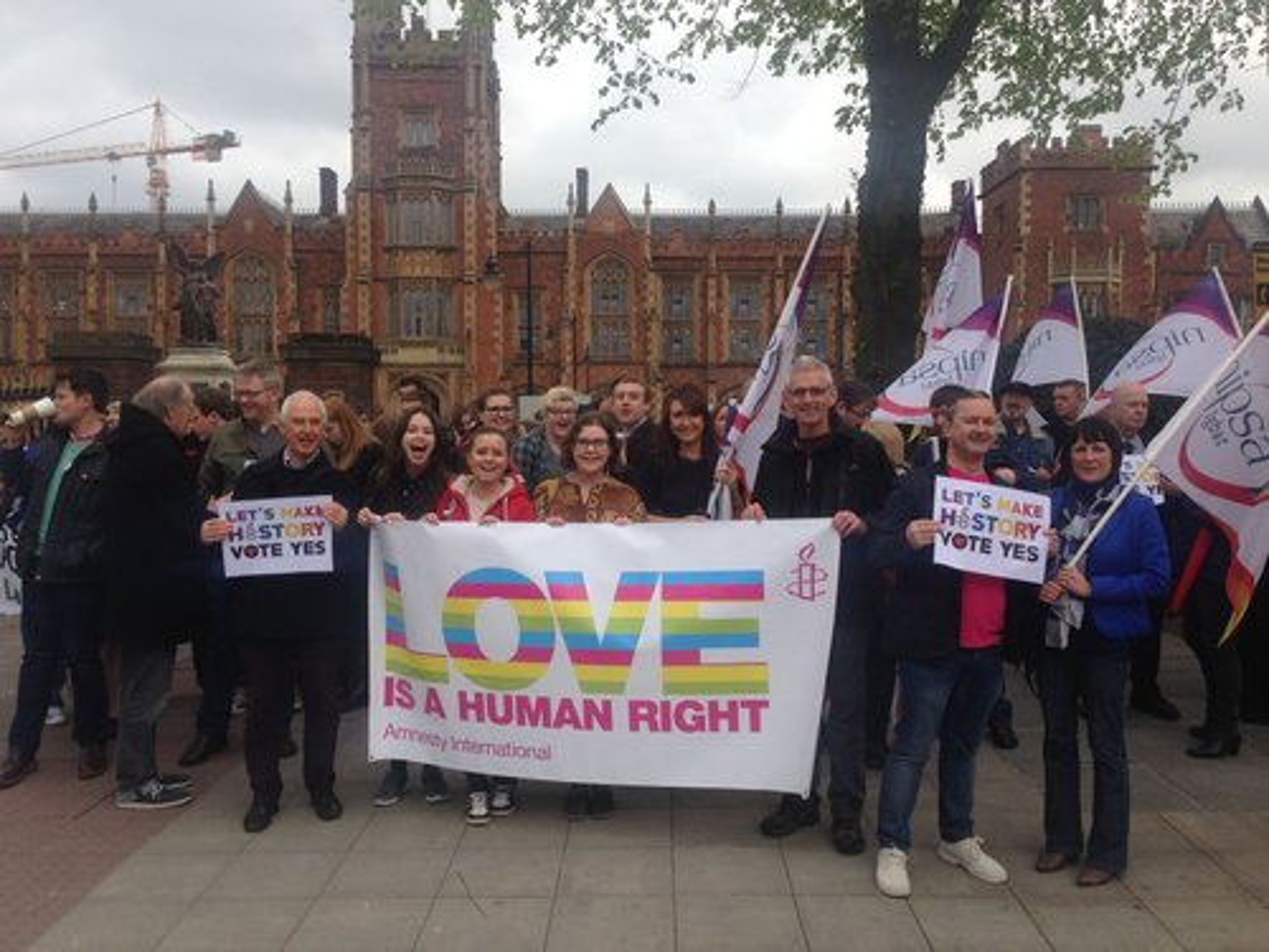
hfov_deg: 55.4
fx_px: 1210
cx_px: 634
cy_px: 476
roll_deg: +0.4
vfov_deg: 42.9
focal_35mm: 33
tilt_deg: -2.4
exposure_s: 1/384
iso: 50
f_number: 2.4
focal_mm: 4.12
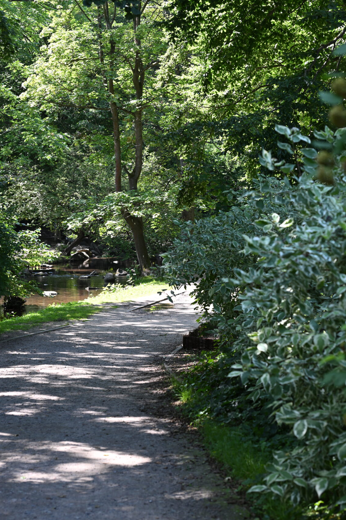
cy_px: 258
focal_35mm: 71
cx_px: 203
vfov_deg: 28.5
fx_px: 1024
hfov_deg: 19.2
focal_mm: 47
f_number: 4
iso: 64
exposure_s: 1/60
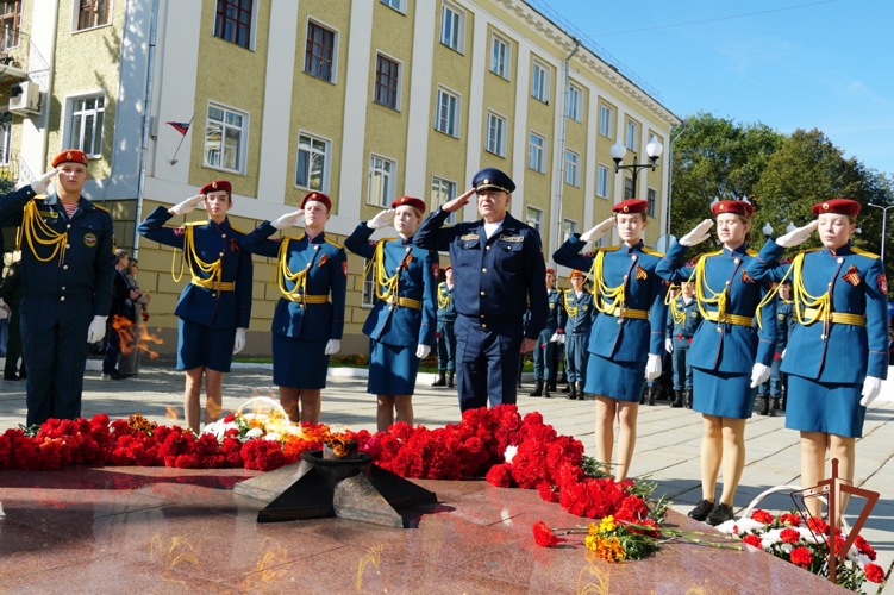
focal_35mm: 27
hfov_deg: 67.4
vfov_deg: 47.9
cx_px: 447
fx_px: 670
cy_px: 298
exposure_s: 1/320
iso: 100
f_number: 5.6
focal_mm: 18
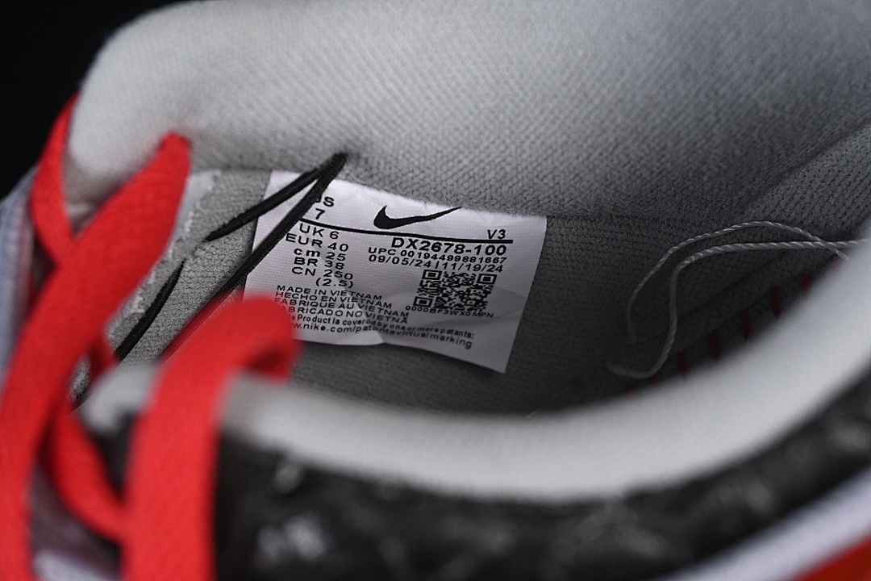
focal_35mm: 75
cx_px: 436
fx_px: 1814
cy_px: 290
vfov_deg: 18.2
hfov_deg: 27.0
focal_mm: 50
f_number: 6.3
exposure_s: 1/60
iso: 160
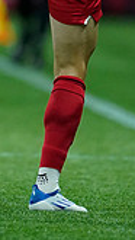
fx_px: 14081
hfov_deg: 0.5
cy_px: -115
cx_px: -44
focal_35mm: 2216
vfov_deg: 1.0
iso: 5000
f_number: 4
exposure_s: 1/1600
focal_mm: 600
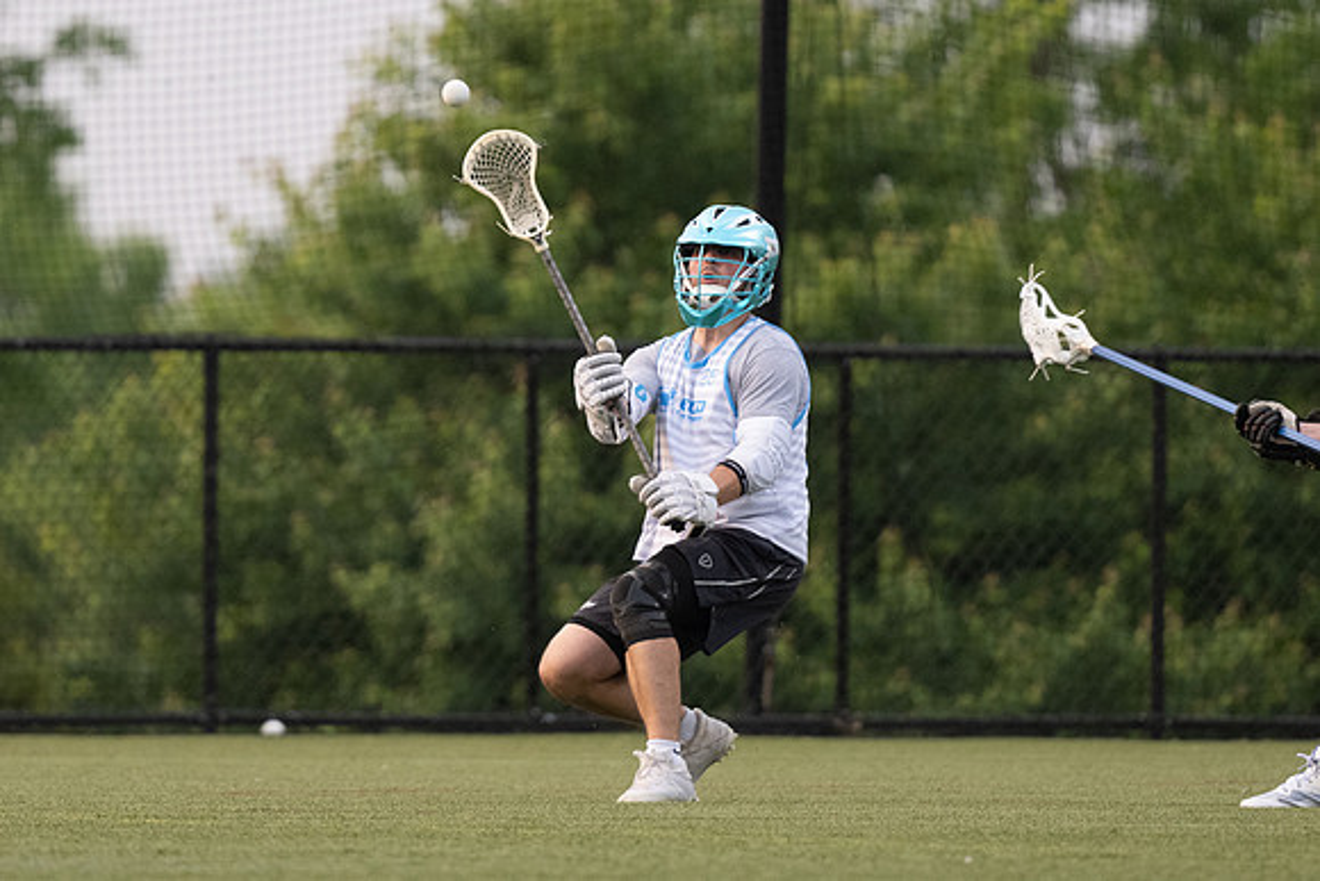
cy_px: 263
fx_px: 29963
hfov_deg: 2.5
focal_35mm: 817
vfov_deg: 1.7
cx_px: 486
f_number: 5.6
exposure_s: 1/1000
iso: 2500
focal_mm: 500
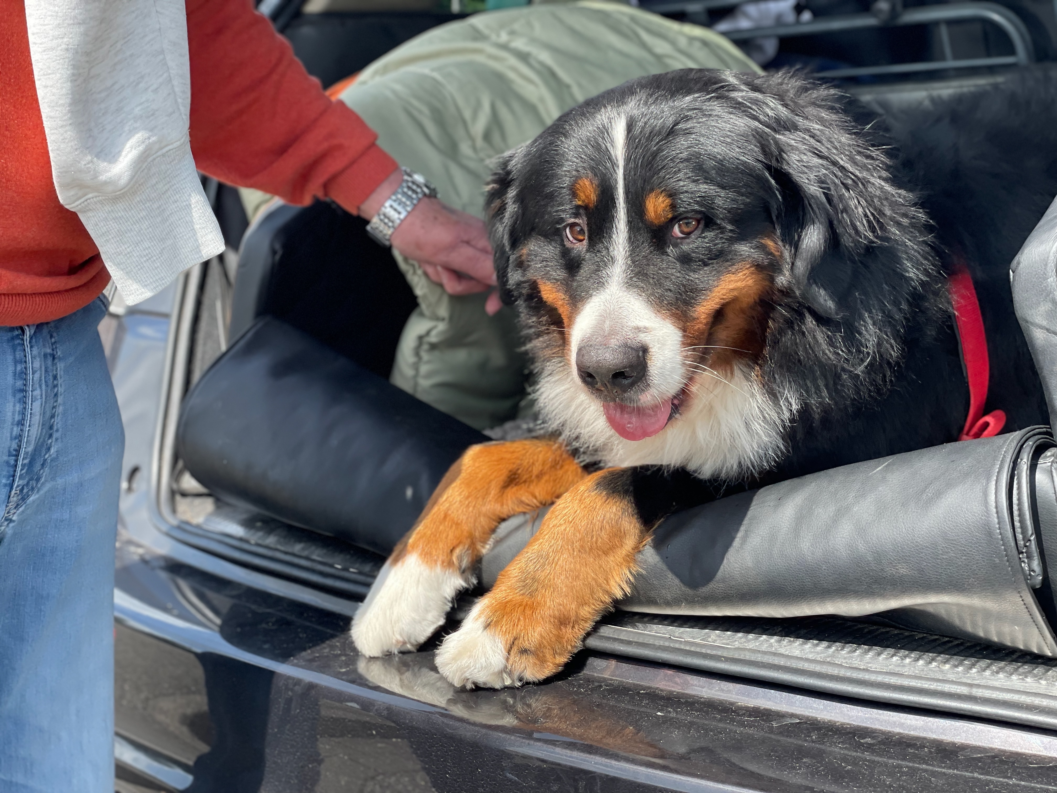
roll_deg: +1.1
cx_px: 528
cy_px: 396
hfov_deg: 36.8
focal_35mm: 52
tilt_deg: -9.1
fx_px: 1588
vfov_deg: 28.0
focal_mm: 6
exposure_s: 1/545
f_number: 2
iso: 32
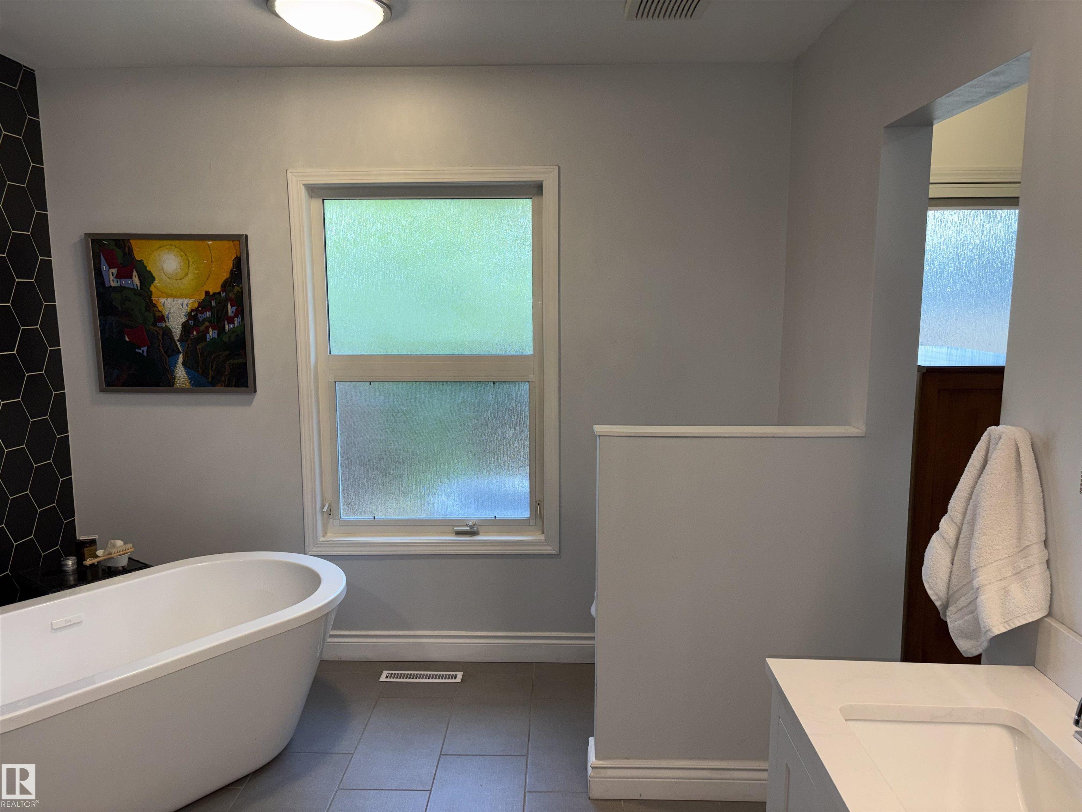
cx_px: 541
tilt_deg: -7.7
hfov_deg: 67.3
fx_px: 813
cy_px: 406
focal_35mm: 26
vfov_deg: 53.1
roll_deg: +0.7
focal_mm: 5.96
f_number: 1.6
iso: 50
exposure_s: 1/120
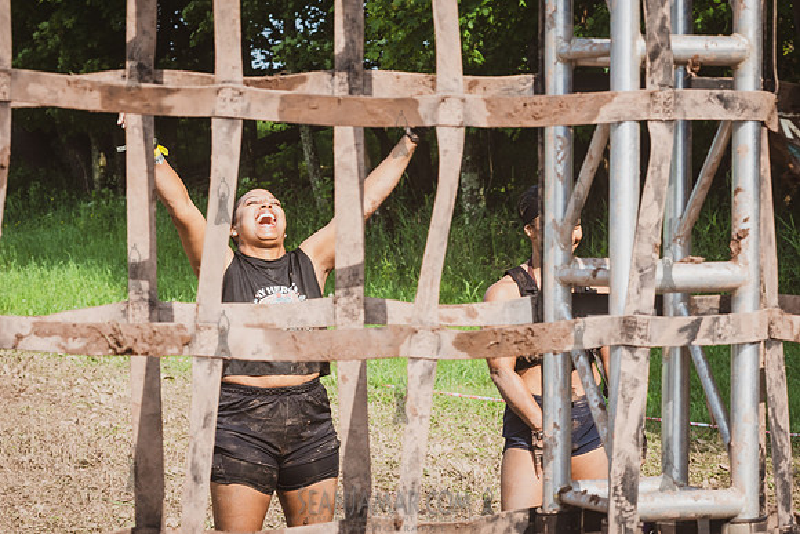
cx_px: 508
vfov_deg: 9.3
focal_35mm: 148
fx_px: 3297
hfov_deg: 13.8
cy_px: 268
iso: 250
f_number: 10
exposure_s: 1/200
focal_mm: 105
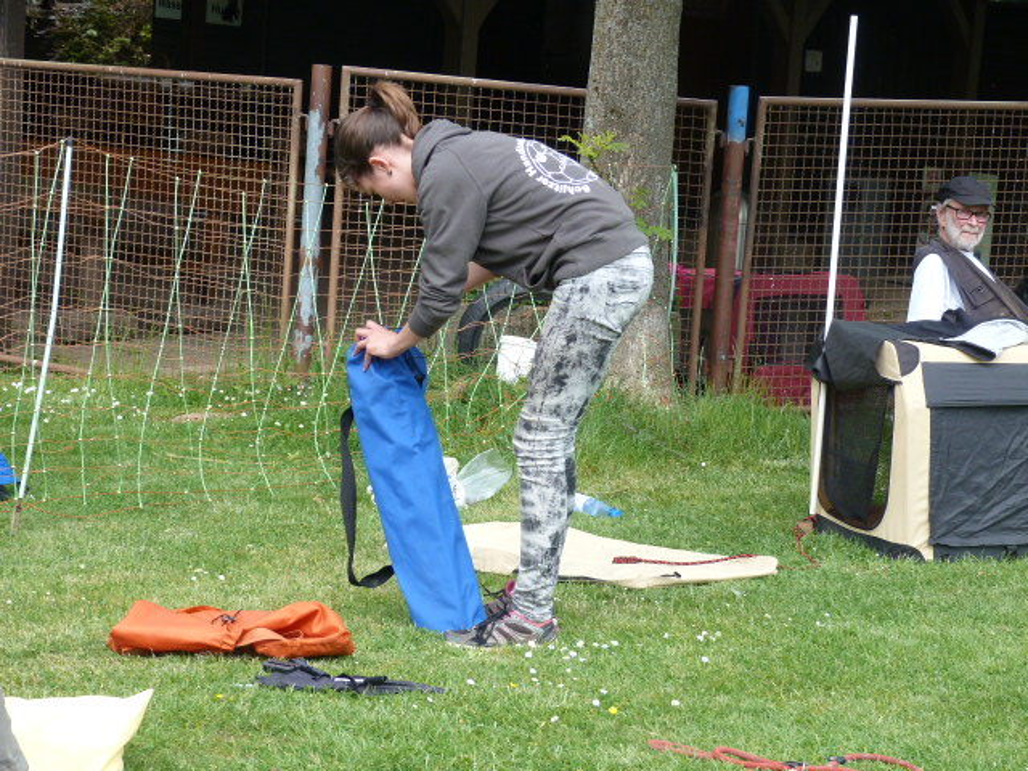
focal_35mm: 95
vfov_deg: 15.6
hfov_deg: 20.7
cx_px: 514
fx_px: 2821
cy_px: 386
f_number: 4
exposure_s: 1/250
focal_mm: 17.2
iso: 160
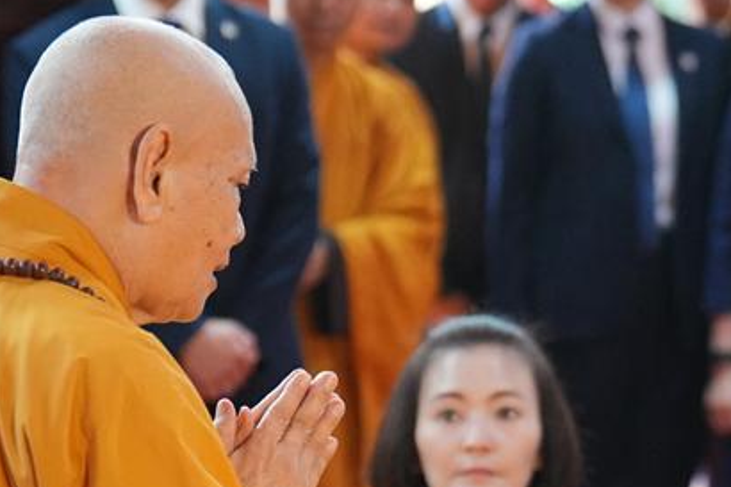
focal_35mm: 205
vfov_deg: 6.7
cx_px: 633
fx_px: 4161
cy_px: 285
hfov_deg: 10.0
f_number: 2.8
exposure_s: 1/160
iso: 4000
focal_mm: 70
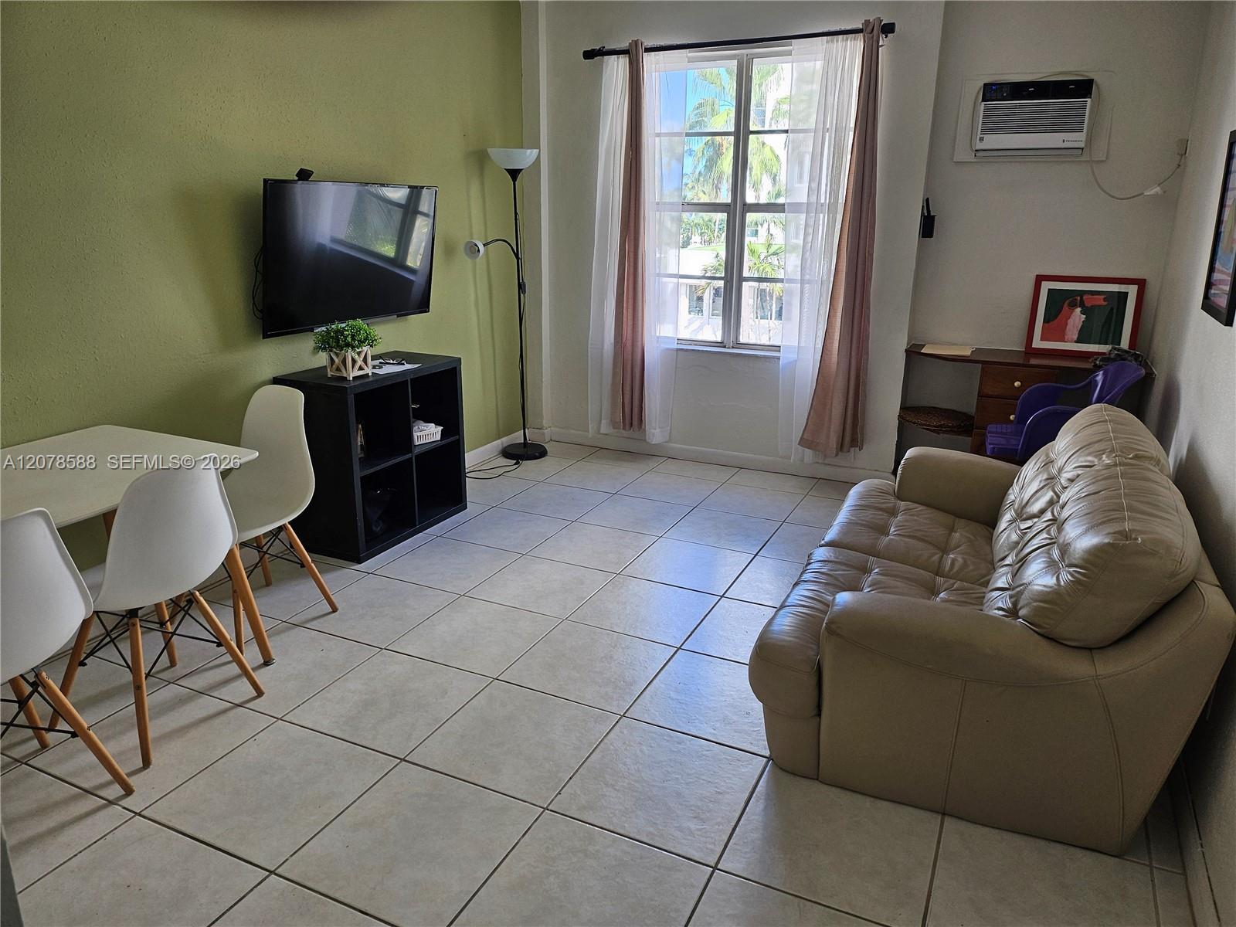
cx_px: 618
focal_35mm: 24
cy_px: 464
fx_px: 857
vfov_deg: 56.8
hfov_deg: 71.6
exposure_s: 1/180
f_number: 1.8
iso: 64
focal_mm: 5
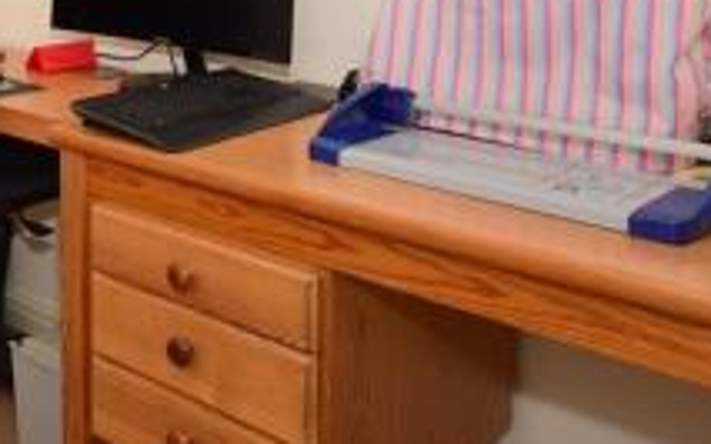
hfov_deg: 33.9
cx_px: -154
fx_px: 910
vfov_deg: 24.2
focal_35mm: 47
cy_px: -122
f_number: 5.6
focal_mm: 10
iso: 400
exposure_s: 1/100
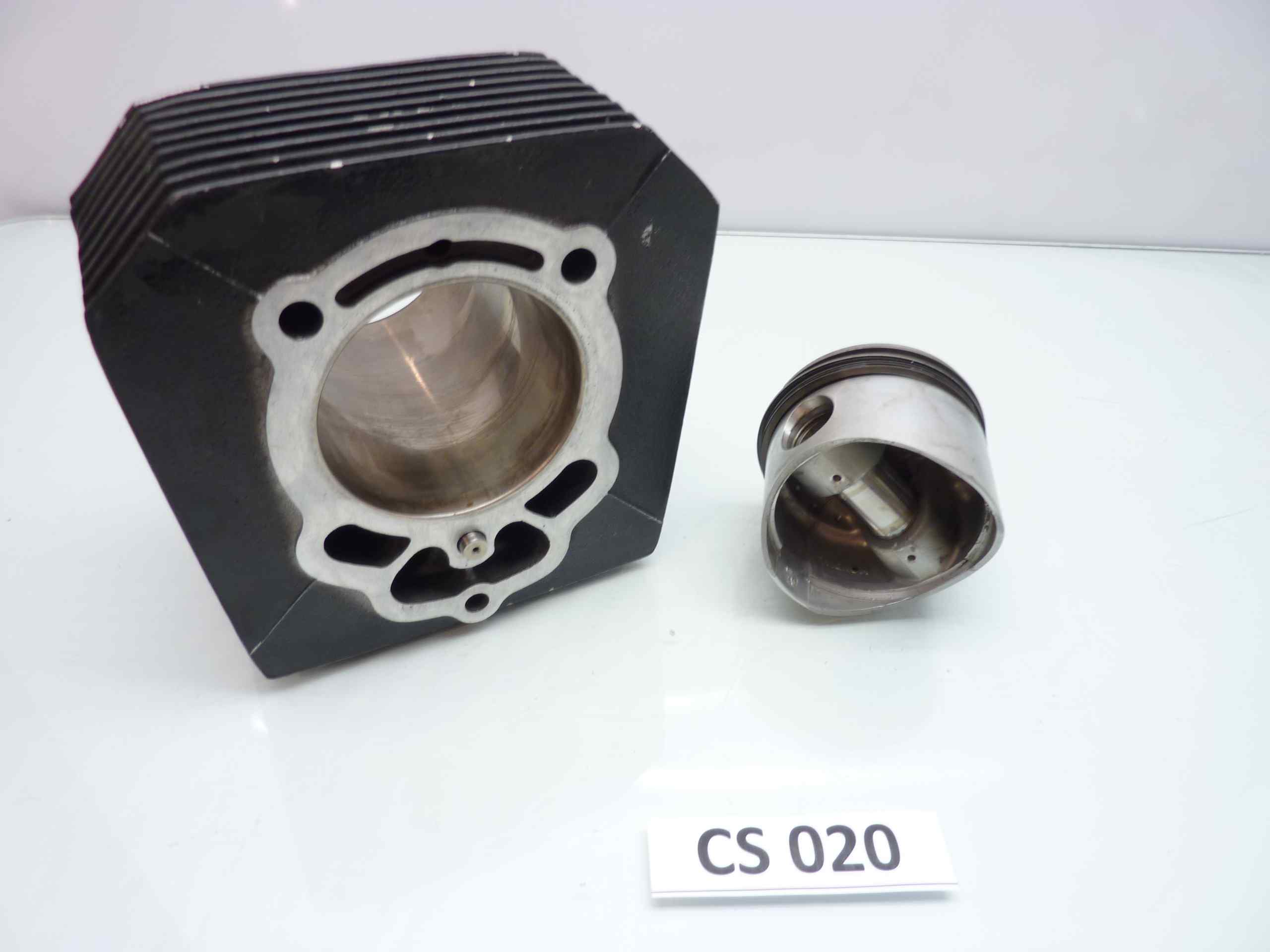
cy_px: 476
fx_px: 917
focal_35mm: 25
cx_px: 635
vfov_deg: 54.9
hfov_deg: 69.4
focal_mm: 4.1
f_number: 3.3
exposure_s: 1/10
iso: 80
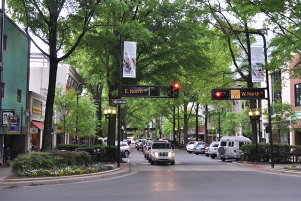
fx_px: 351
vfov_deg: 31.9
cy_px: 100
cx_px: 150
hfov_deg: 46.4
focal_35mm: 42
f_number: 5
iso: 400
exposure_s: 1/100
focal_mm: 28
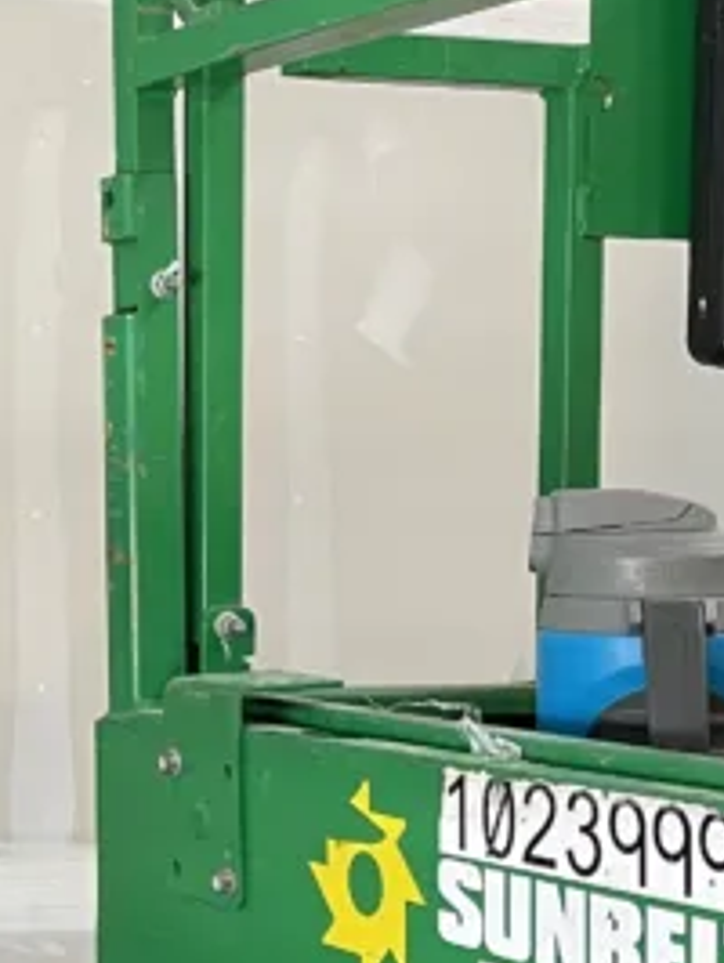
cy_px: 536
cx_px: -181
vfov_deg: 19.6
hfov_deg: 14.3
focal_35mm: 100
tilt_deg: -0.9
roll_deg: -1.1
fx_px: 2784
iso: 125
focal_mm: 5.1
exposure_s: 1/61
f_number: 1.6
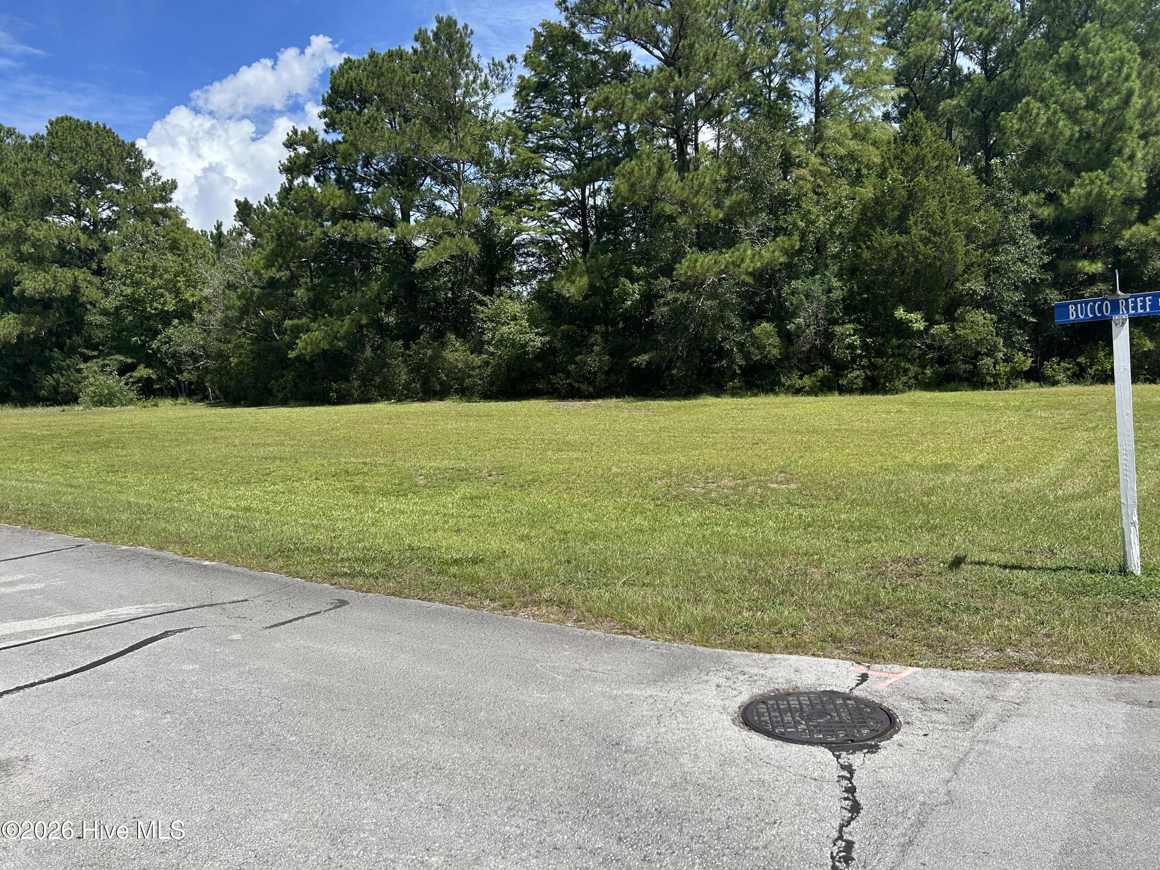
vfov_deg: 53.1
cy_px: 435
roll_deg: +2.5
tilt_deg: -5.2
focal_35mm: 26
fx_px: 871
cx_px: 580
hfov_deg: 67.3
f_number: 1.5
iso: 50
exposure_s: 1/3356
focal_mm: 5.7
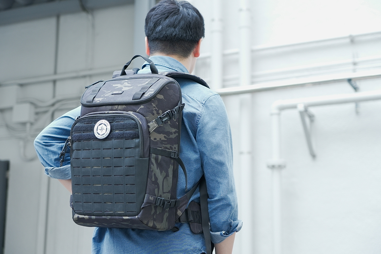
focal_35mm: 67
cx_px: 190
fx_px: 709
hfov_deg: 30.1
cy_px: 127
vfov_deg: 20.3
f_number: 4
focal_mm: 67
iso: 400
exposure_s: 1/100
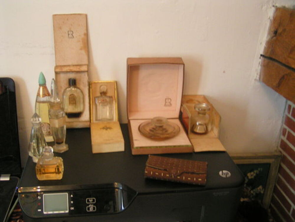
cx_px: 148
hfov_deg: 49.0
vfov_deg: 37.7
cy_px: 111
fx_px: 324
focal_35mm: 38
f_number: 2.8
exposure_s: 1/10
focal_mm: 5.8
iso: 200
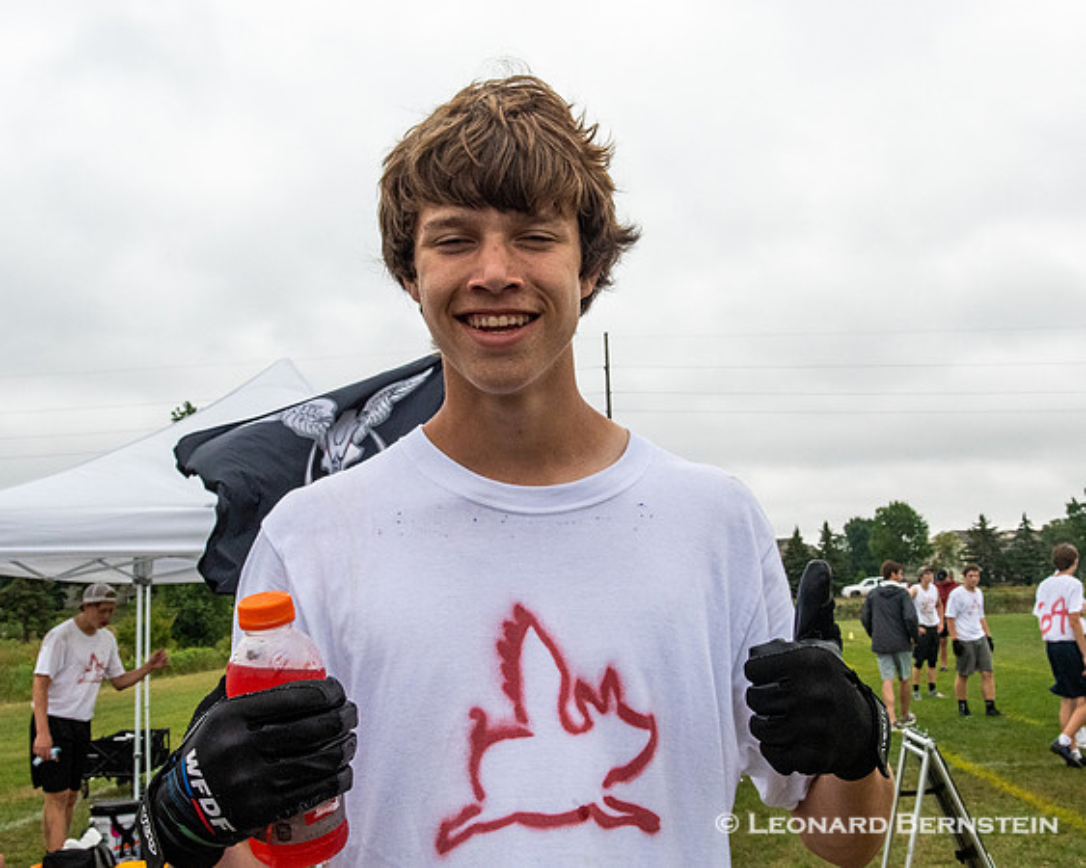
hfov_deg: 42.1
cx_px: 555
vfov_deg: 34.2
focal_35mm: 44
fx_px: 1411
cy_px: 434
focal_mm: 26
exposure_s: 1/640
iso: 1600
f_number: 10
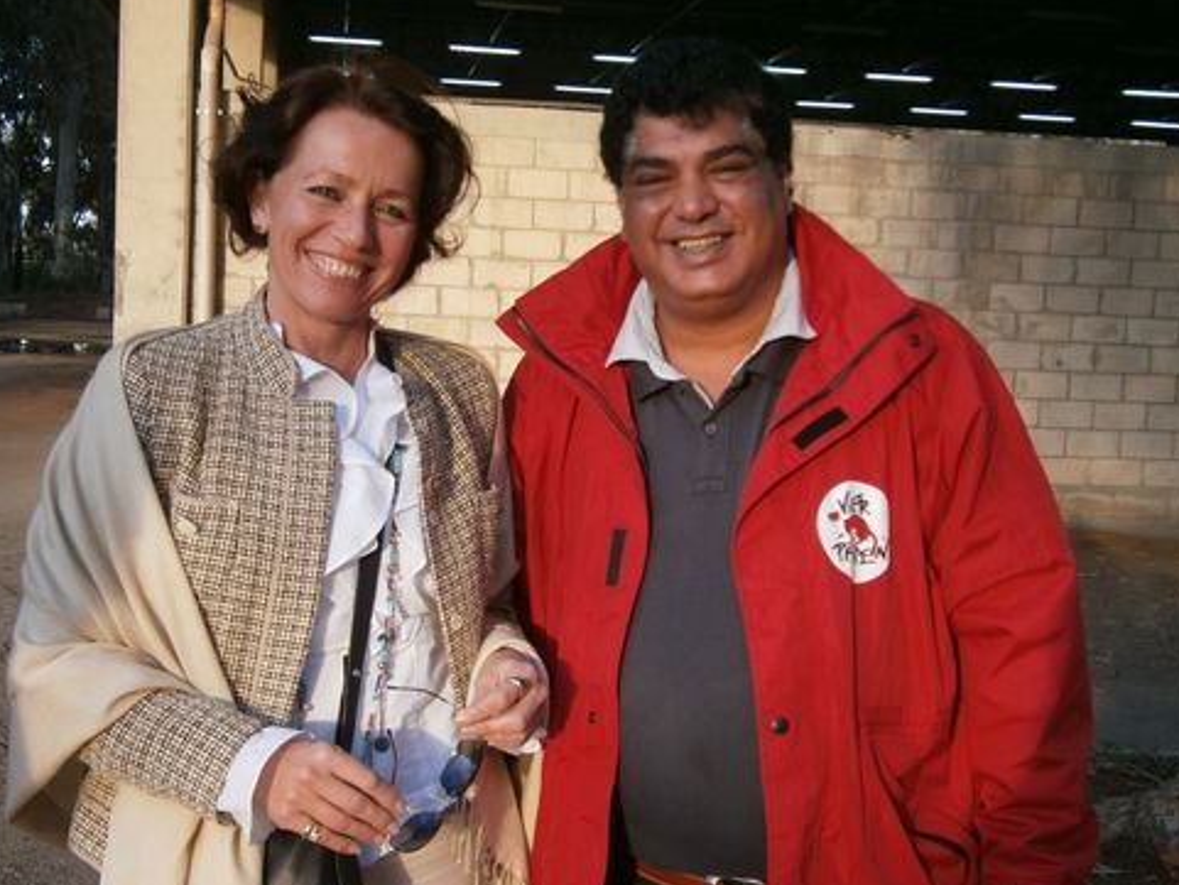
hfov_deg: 38.2
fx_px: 1703
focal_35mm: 50
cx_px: 566
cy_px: 431
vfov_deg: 29.1
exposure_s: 1/100
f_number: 3.4
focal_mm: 8.3
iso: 80
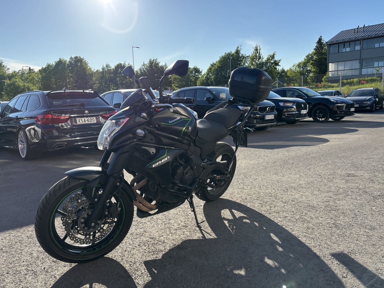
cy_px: 139
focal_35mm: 27
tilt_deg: -8.4
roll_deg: +1.3
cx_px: 195
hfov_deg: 65.3
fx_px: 299
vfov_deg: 51.3
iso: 50
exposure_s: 1/2242
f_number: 1.6
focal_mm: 5.96
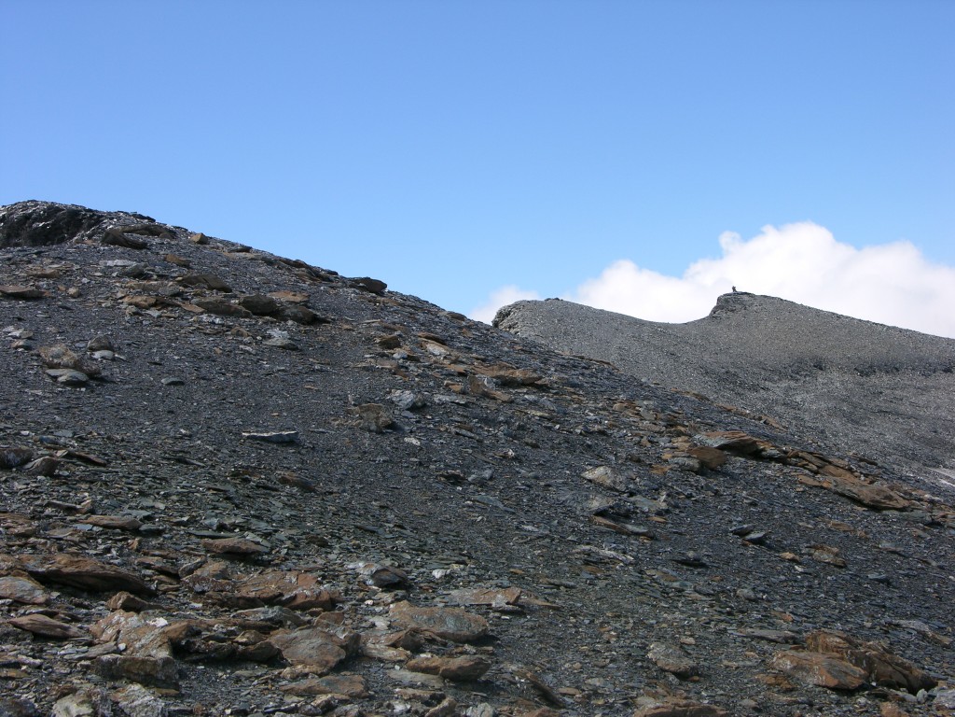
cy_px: 358
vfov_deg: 23.7
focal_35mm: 62
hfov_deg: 31.2
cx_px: 478
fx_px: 1710
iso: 50
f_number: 5.7
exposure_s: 1/258
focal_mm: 15.7
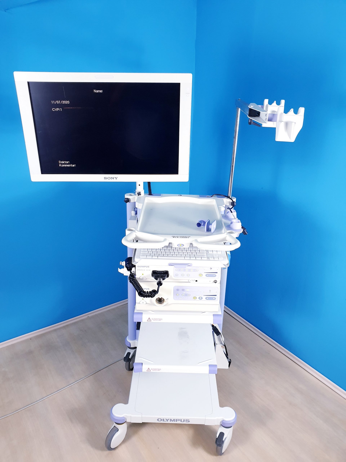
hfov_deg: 53.1
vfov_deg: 67.3
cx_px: 173
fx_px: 347
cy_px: 231
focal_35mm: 26
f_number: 2.4
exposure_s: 1/50
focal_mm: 4.3
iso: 160
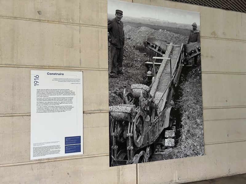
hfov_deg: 67.3
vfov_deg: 53.1
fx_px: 185
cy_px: 92
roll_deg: +2.4
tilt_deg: +2.5
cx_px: 123
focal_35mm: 26
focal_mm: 5.7
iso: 200
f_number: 1.5
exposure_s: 1/60
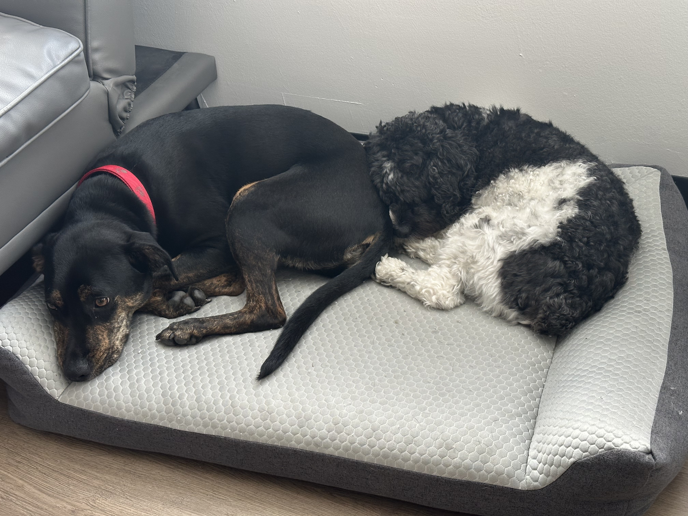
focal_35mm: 48
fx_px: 954
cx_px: 344
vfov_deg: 30.3
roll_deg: +6.8
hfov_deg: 39.7
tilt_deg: -36.2
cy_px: 258
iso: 125
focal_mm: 6.86
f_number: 1.78
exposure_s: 1/60
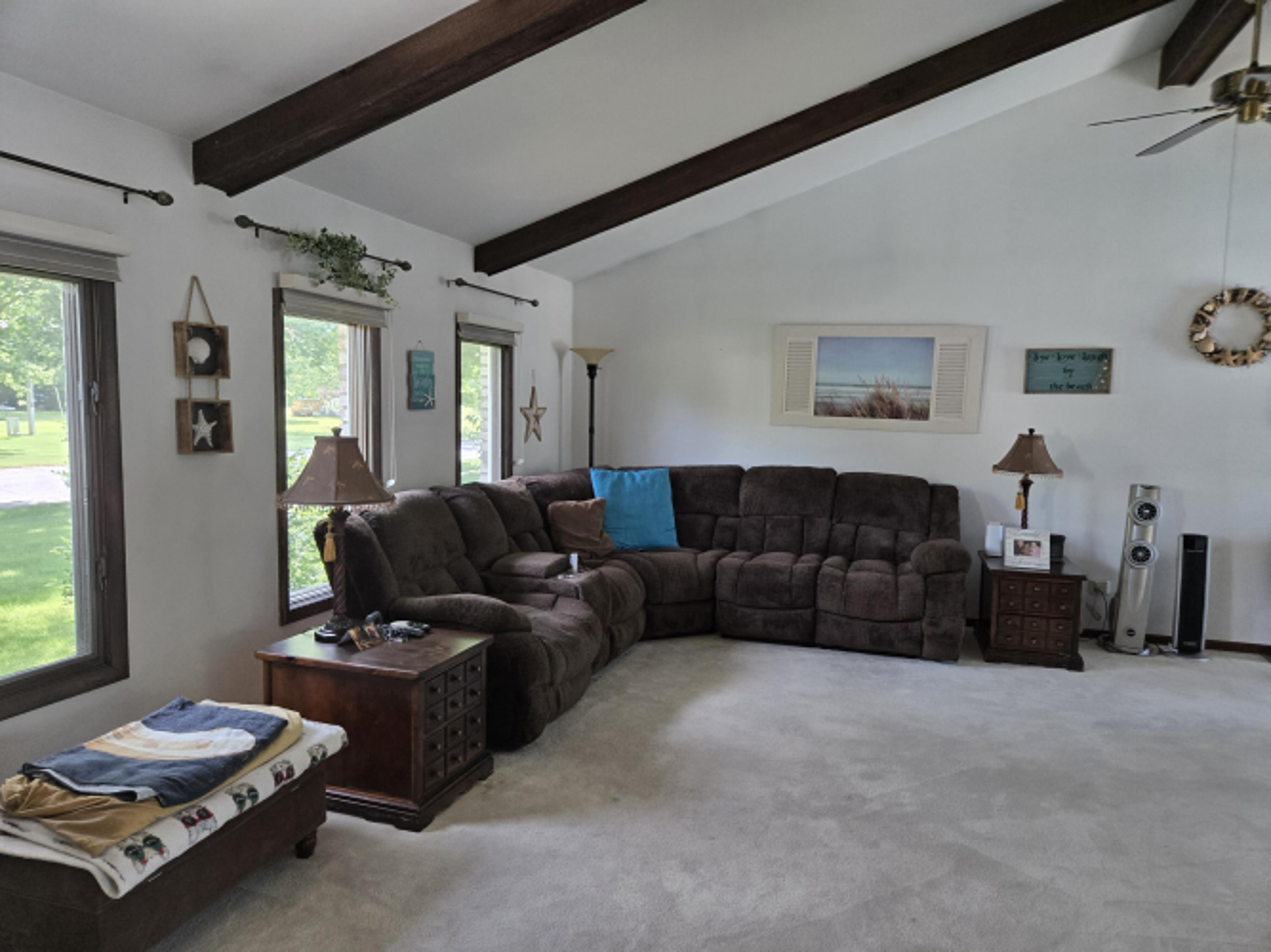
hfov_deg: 73.9
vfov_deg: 58.9
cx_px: 636
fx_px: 844
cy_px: 476
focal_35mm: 23
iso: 200
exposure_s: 1/120
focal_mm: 5.4
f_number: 1.8
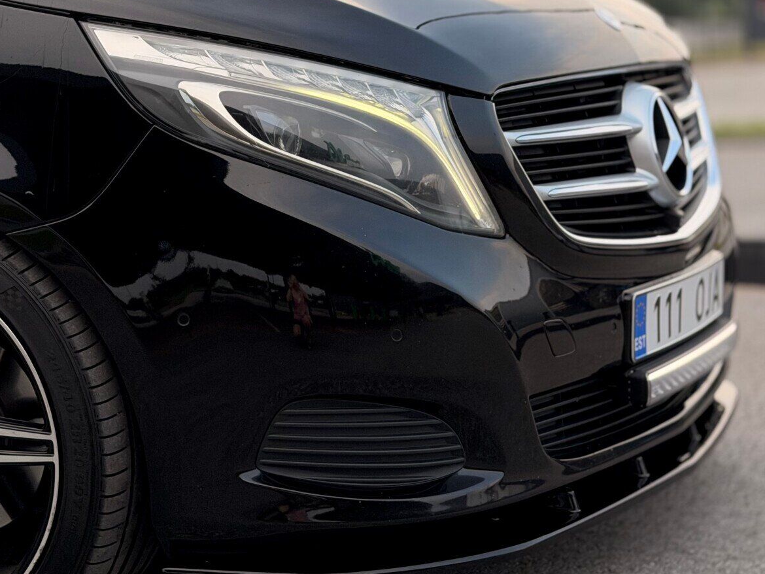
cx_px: 278
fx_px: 1768
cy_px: 243
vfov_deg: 18.4
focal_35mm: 80
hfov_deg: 24.3
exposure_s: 1/192
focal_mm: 6.76
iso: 64
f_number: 1.78
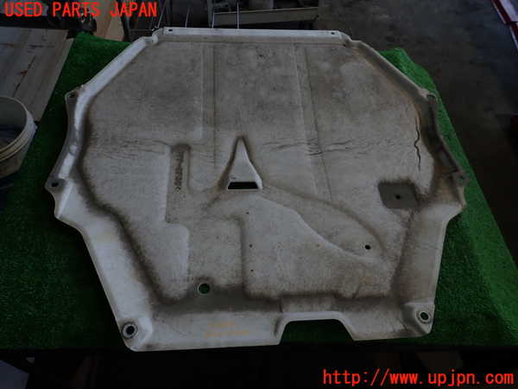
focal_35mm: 25
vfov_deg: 54.9
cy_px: 194
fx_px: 374
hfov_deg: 69.4
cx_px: 259
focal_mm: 4.5
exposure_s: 1/100
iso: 100
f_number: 2.8
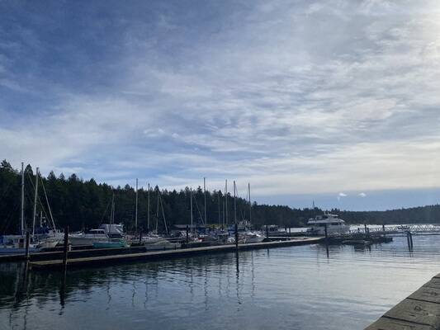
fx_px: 331
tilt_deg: +10.2
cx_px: 220
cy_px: 165
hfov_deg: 67.3
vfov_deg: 53.1
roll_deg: +0.9
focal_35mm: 26
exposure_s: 1/9615
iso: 32
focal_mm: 4.25
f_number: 1.8
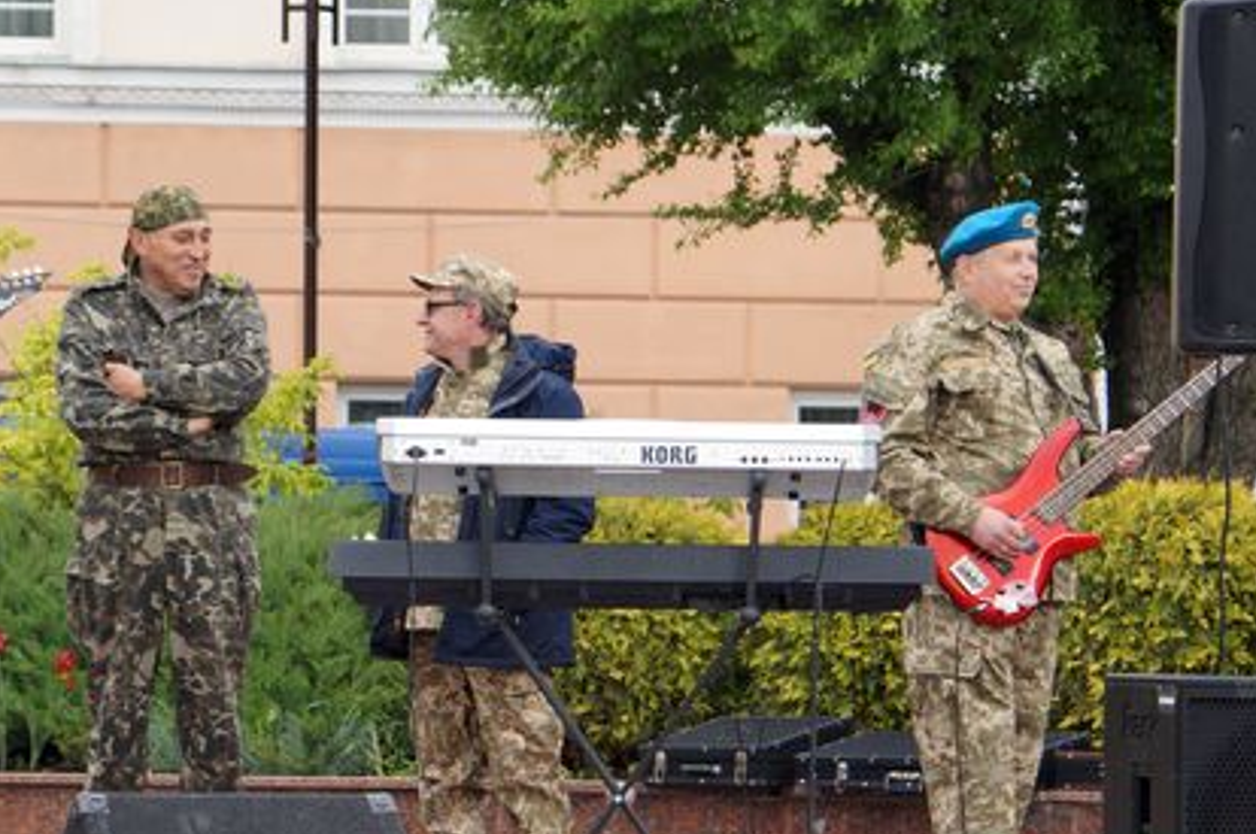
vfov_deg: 9.0
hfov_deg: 13.4
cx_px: 206
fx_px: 5297
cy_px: 493
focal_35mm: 152
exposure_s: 1/160
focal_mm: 60
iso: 320
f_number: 5.6
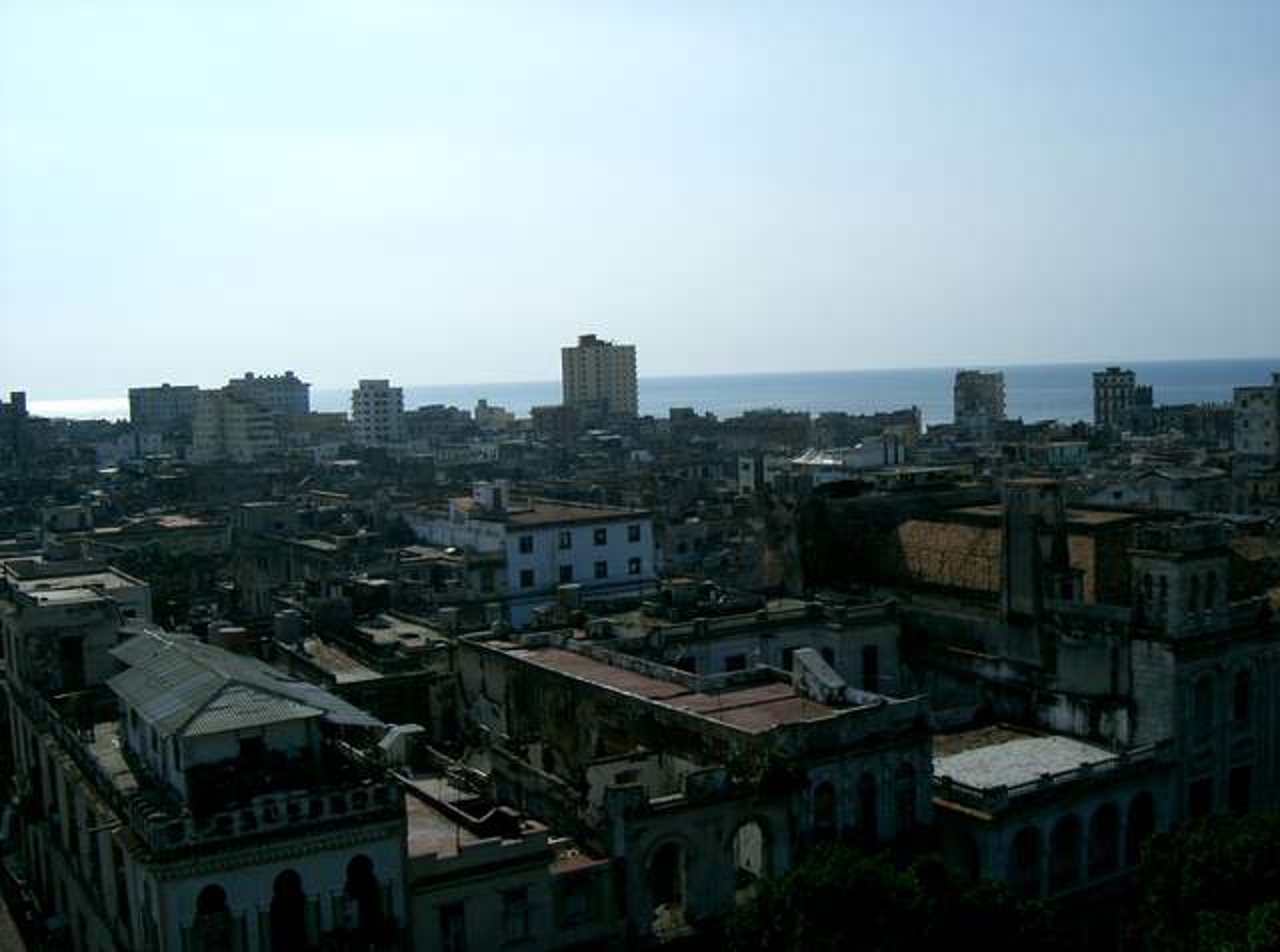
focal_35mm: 39
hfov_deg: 48.0
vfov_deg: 36.6
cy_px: 476
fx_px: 1438
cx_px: 640
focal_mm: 8
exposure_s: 1/2000
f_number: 4.8
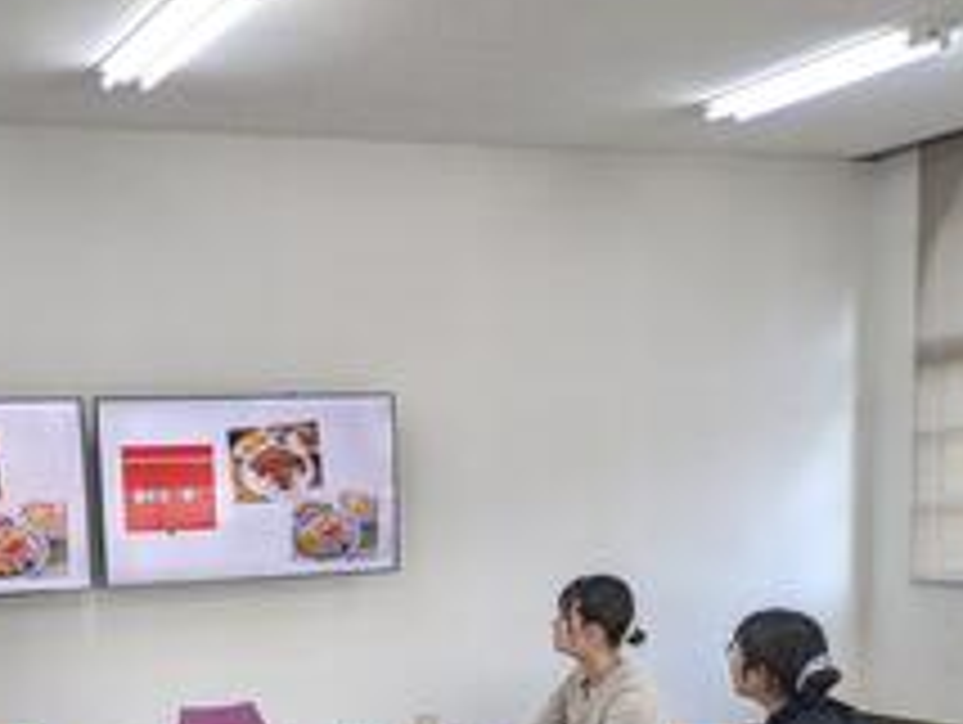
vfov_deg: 24.8
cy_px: 737
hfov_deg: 33.9
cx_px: 297
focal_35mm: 56
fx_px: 1560
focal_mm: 5.43
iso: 47
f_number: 1.89
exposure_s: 1/60
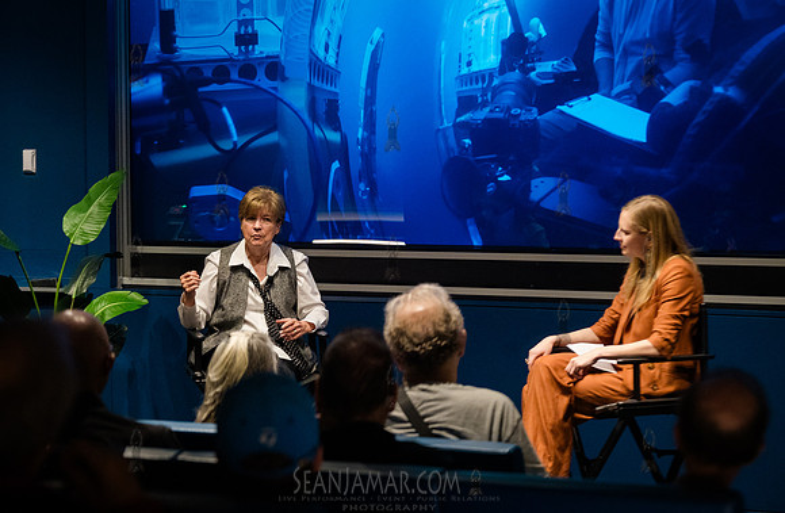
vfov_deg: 13.6
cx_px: 370
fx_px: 2153
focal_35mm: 99
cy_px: 237
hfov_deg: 20.7
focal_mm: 92
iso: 8000
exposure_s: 1/160
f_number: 4
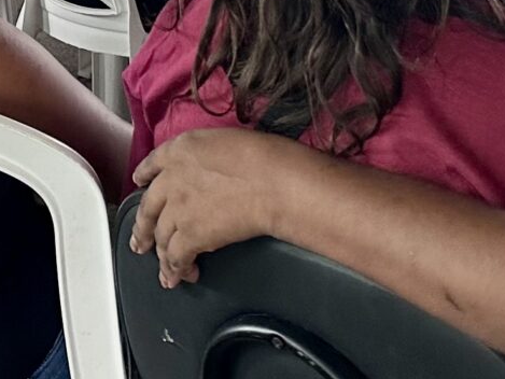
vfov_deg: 9.9
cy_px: -550
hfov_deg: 14.7
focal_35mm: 131
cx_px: -24
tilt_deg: -3.7
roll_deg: +1.1
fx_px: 1912
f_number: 1.78
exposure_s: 1/121
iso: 125
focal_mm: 6.86
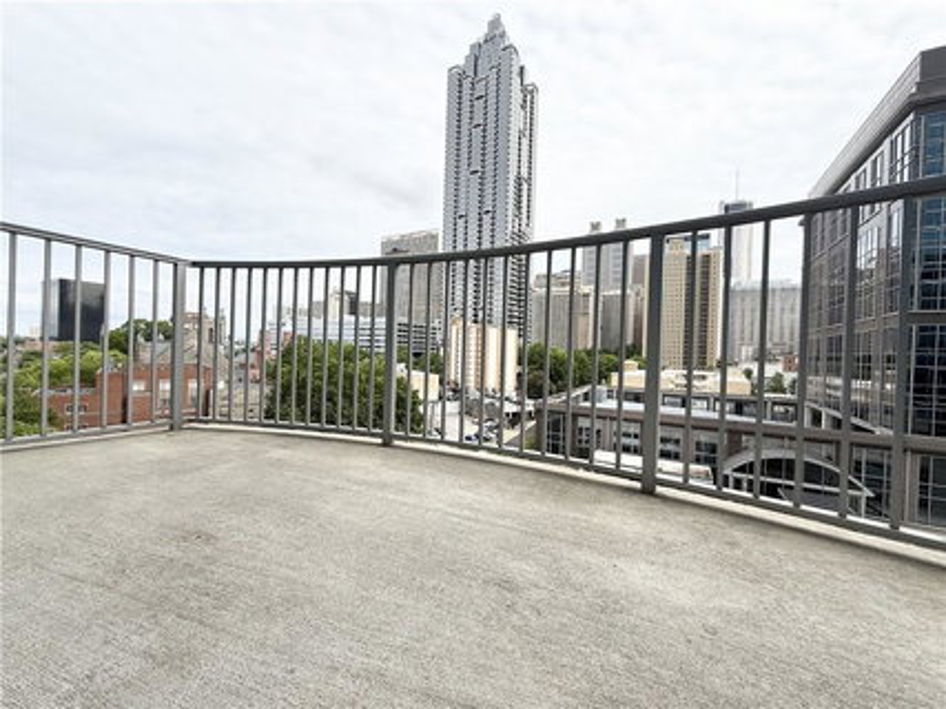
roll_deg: -2.3
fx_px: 382
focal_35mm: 14
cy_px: 354
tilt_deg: -1.3
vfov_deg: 85.6
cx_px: 473
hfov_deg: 102.1
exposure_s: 1/1189
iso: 50
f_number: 2.2
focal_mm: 2.22
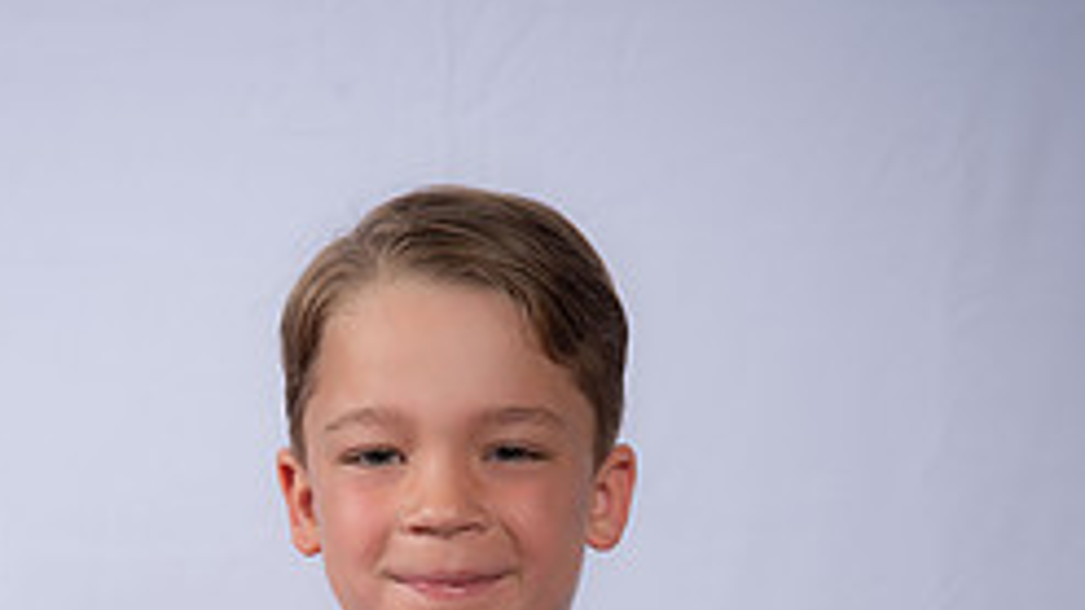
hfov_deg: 17.0
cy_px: 930
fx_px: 3625
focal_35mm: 126
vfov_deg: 9.4
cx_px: 455
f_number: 8
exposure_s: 1/160
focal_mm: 66
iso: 250
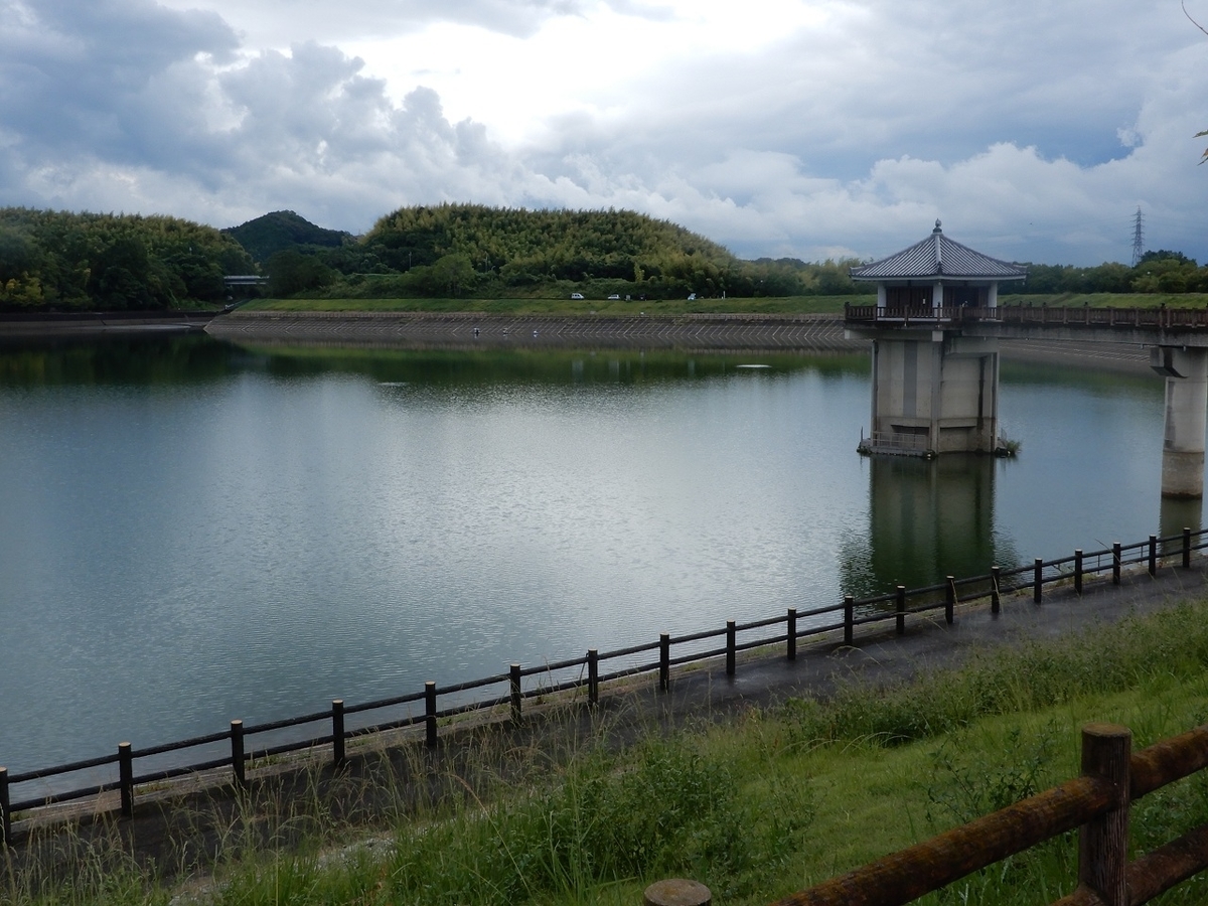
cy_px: 453
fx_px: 1466
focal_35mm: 42
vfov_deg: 34.3
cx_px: 604
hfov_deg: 44.8
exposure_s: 1/125
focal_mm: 7.5
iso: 80
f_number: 8
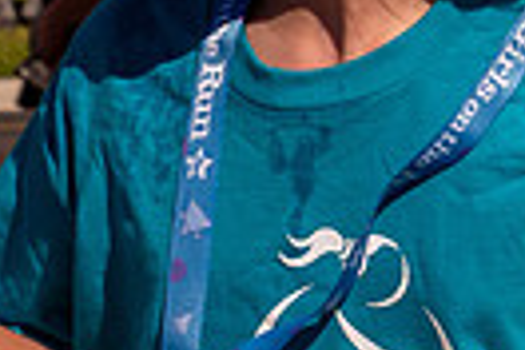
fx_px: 7452
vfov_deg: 2.7
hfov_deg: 4.0
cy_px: -76
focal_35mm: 511
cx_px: 1234
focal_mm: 70
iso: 800
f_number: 11
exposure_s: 1/2000
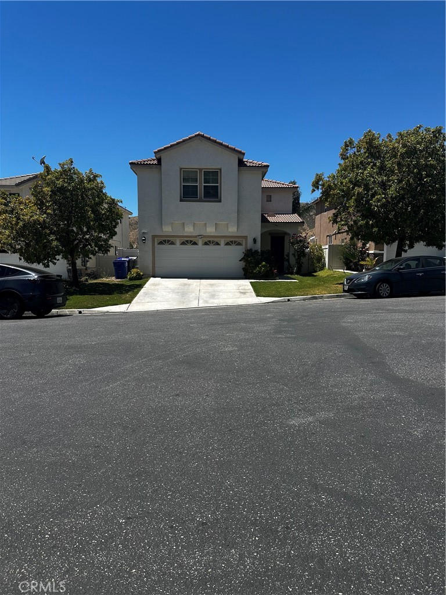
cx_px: 223
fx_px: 412
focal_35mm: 24
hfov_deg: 56.8
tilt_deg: -4.0
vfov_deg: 71.6
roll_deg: -1.6
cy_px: 298
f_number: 1.78
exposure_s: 1/4348
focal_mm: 6.86
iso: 80
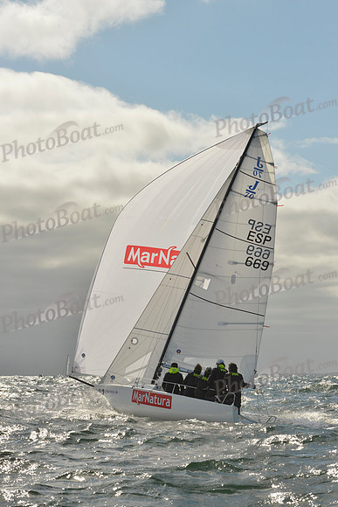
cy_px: 254
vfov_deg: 25.4
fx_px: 1126
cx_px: 169
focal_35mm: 80
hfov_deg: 17.1
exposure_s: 1/1600
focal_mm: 80
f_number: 13
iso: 400
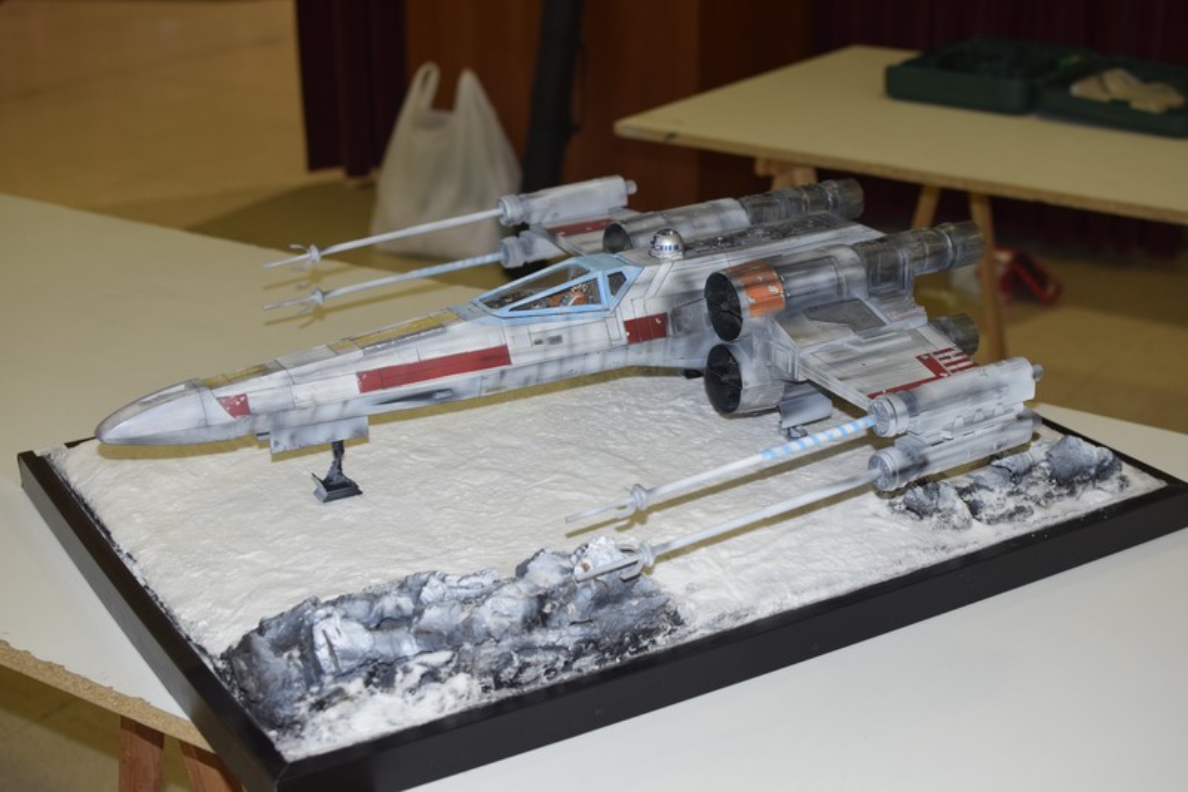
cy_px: 396
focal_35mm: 52
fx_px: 1732
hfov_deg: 37.9
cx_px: 594
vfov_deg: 25.7
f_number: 3.2
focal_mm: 35
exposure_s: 1/60
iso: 800
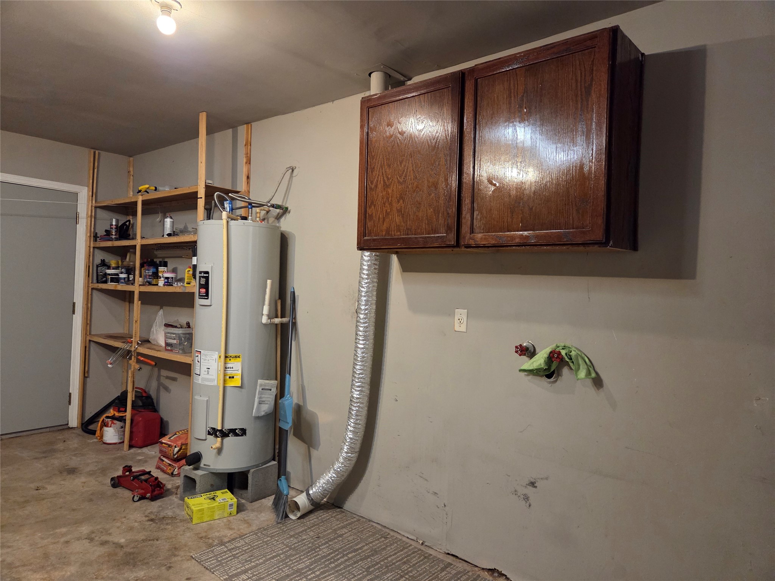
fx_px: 515
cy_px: 290
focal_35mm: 23
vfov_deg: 58.9
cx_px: 388
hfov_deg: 73.9
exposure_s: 1/120
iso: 1250
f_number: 1.8
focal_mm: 5.4
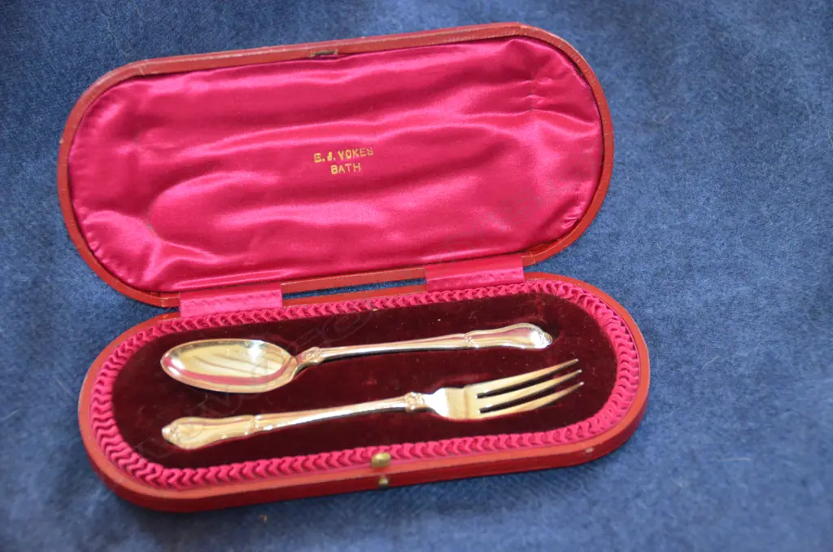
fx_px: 2251
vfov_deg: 14.0
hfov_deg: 21.0
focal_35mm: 98
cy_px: 276
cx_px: 416
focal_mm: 65
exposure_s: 1/60
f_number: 5
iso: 2500
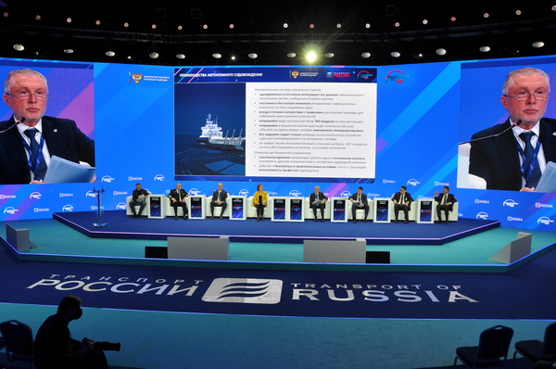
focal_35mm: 27
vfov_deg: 47.8
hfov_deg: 67.5
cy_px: 184
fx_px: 416
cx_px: 278
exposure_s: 1/30
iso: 200
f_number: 5.6
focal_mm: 18
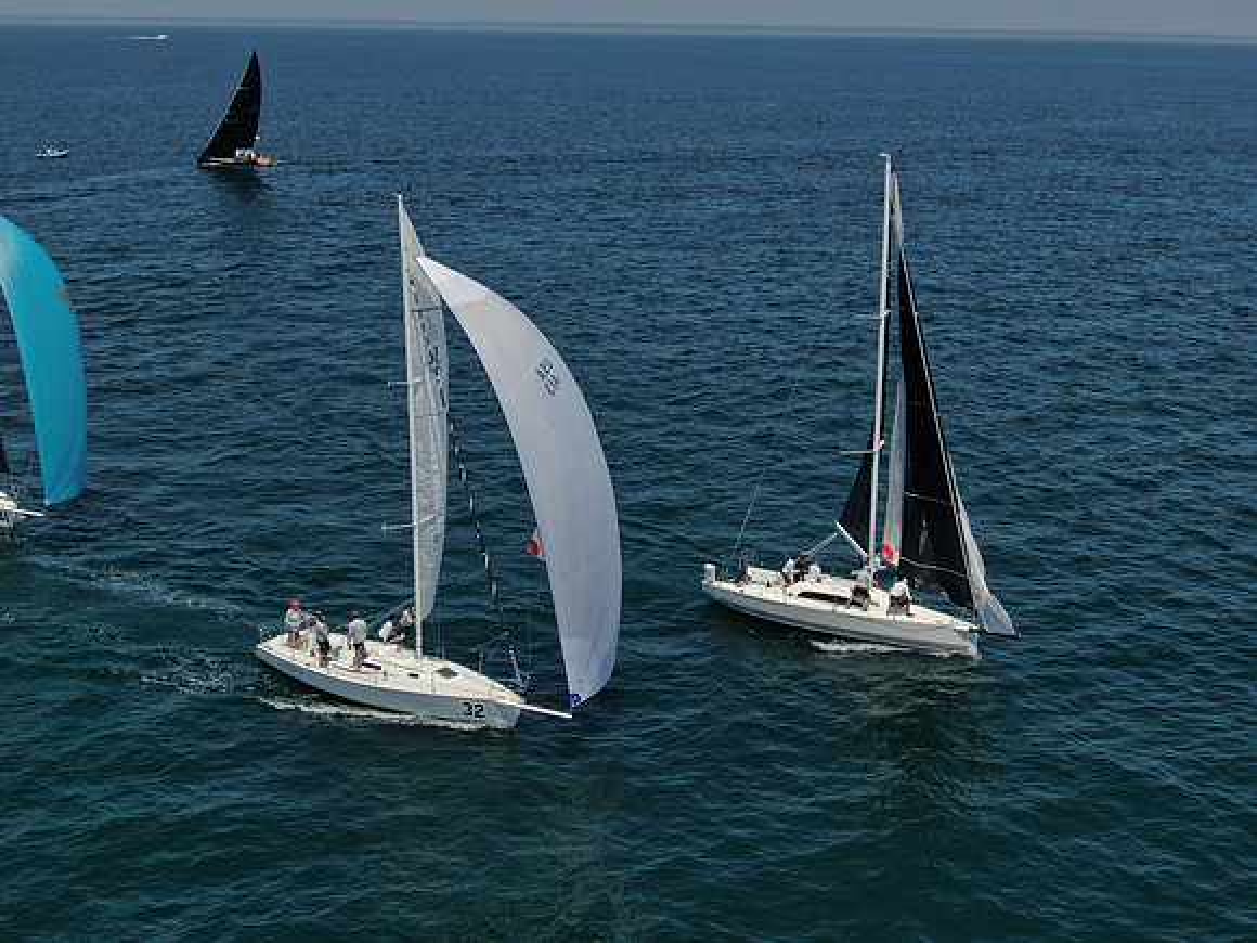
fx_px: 1743
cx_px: 628
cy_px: 472
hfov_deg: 39.7
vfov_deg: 30.3
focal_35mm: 48
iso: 100
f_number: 3.8
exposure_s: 1/1600
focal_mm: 8.6
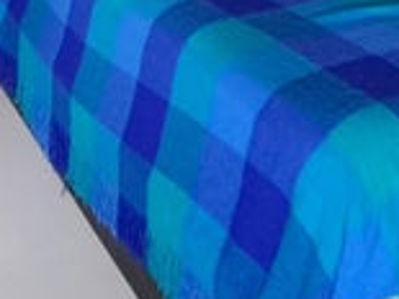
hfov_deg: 28.7
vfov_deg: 16.9
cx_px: 75
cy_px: -291
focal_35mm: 66
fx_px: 760
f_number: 2.2
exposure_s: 1/7
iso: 400
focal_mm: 1.64
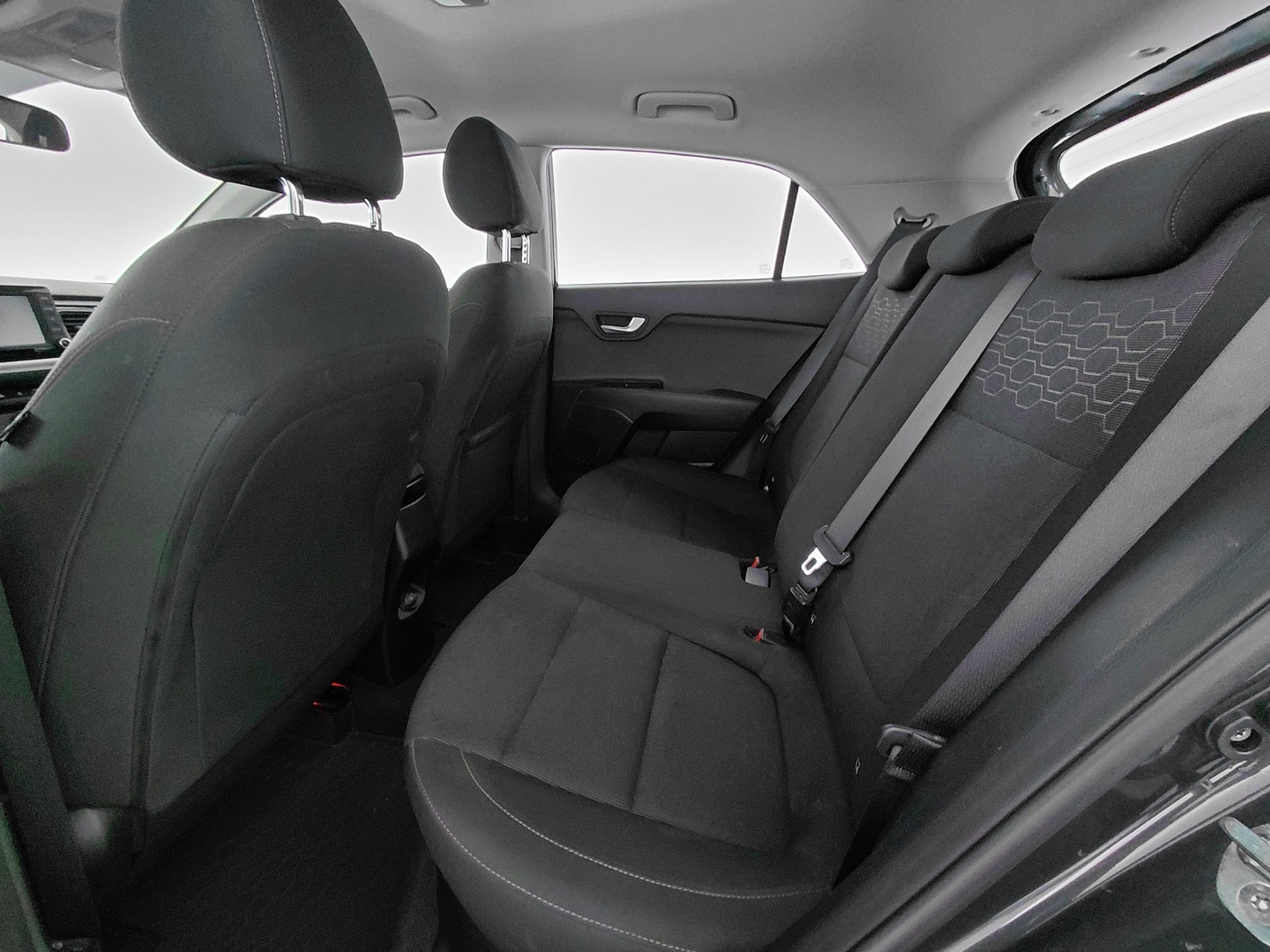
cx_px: 635
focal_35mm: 16
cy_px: 476
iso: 400
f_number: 2.2
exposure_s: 1/25
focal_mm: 1.64
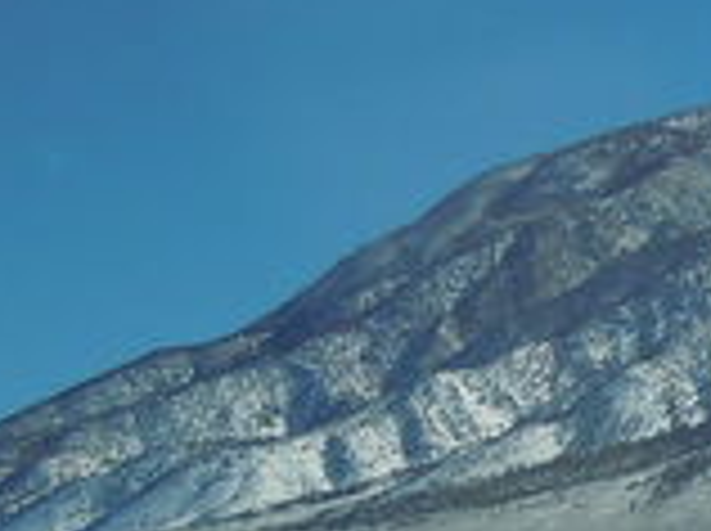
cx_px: 1130
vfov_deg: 9.5
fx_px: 3117
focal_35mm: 152
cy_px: 783
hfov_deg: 12.3
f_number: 7
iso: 100
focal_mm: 5.4
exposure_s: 1/500
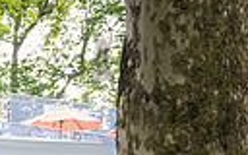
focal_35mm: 114
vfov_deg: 10.4
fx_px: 771
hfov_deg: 14.6
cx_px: -273
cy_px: 330
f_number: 4.5
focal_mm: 24
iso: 2000
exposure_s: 1/400
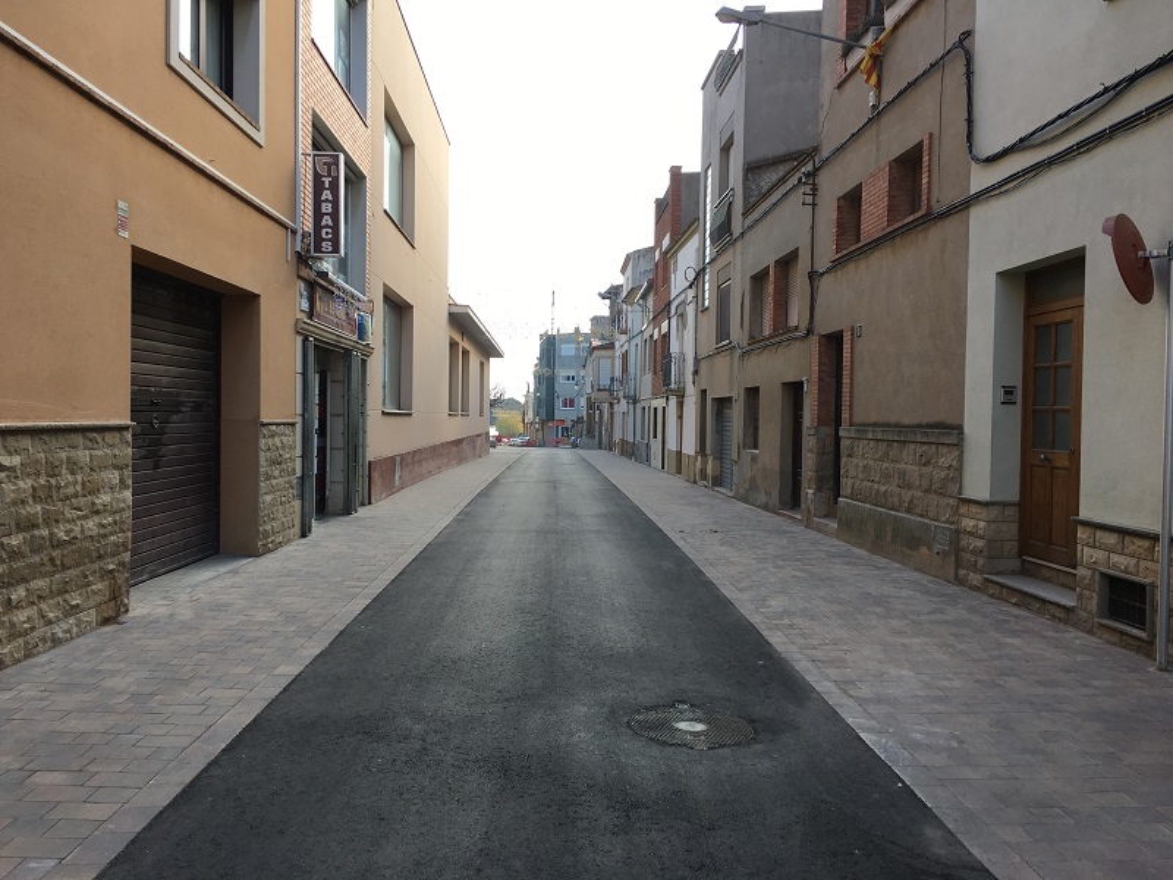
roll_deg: -1.2
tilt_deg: -1.5
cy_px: 440
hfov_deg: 61.7
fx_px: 983
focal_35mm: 29
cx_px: 586
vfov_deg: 48.2
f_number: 2.2
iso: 25
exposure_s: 1/314
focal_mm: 4.15
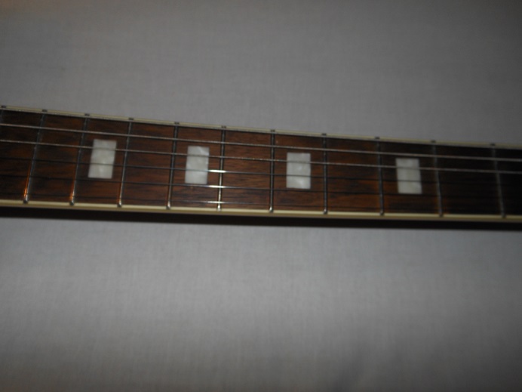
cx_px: 261
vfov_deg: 54.9
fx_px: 377
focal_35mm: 25
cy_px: 196
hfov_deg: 69.4
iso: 80
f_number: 10.2
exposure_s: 1/25
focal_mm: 4.5
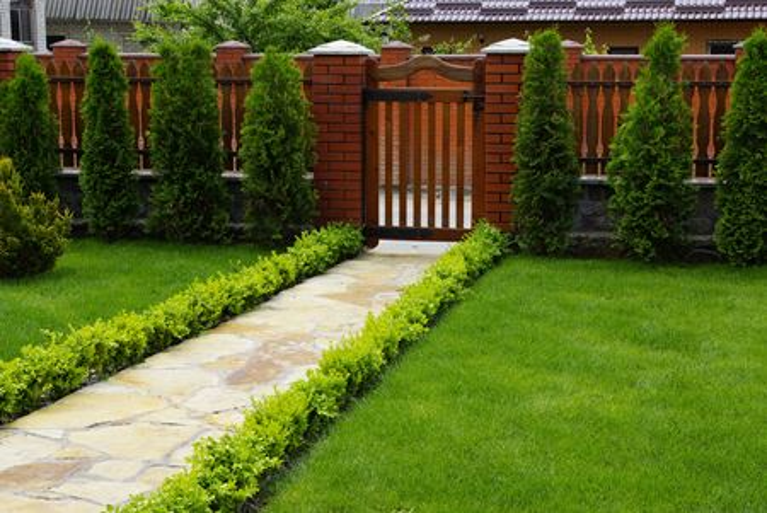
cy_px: 256
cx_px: 384
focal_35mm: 68
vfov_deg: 20.2
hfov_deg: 29.8
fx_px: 1439
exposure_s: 1/60
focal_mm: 45
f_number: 11
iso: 100
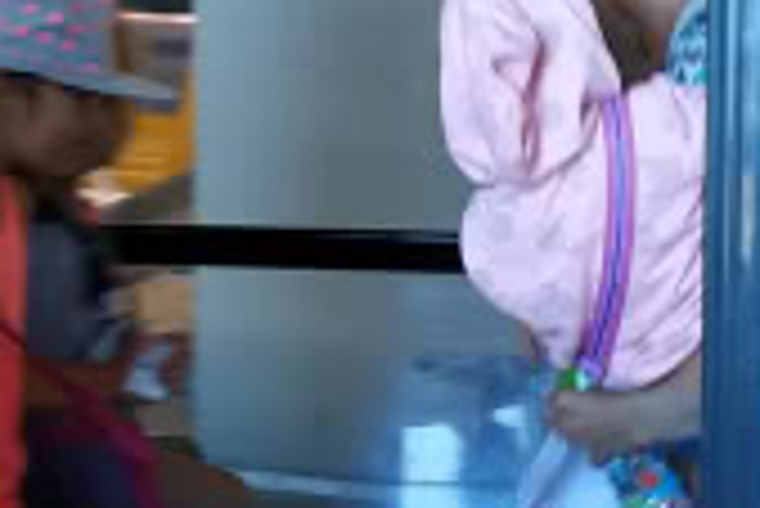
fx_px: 1247
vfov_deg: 22.9
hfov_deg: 33.8
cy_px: 166
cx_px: 315
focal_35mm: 59
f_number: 1.9
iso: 200
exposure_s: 1/25
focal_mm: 3.94
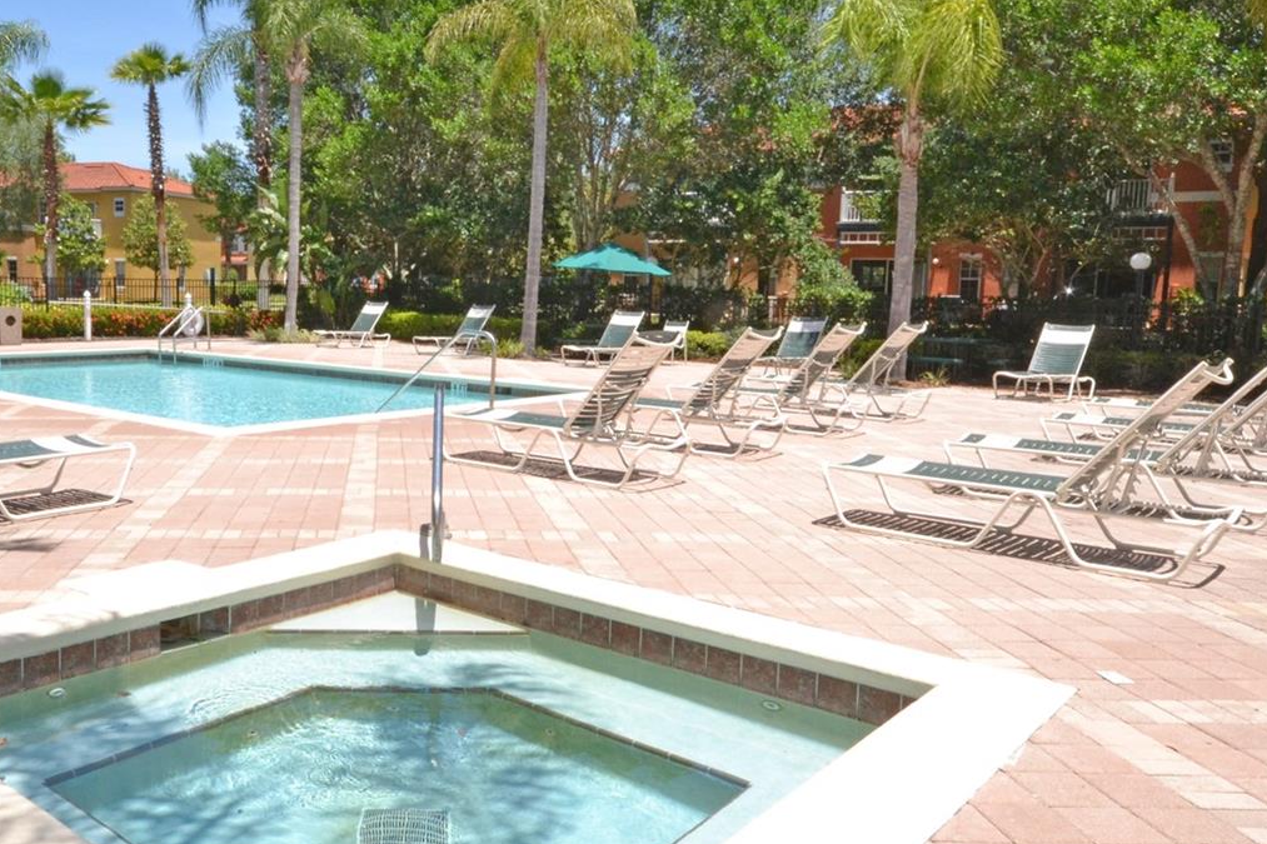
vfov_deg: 42.5
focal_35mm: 31
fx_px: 1083
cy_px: 384
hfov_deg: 59.4
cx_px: 432
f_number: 25
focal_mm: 13
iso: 800
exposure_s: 1/200
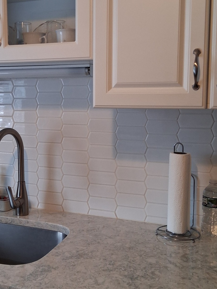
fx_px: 401
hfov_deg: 29.9
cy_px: 133
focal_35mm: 48
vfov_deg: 39.6
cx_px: 63
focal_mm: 3.98
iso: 320
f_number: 1.8
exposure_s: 1/120
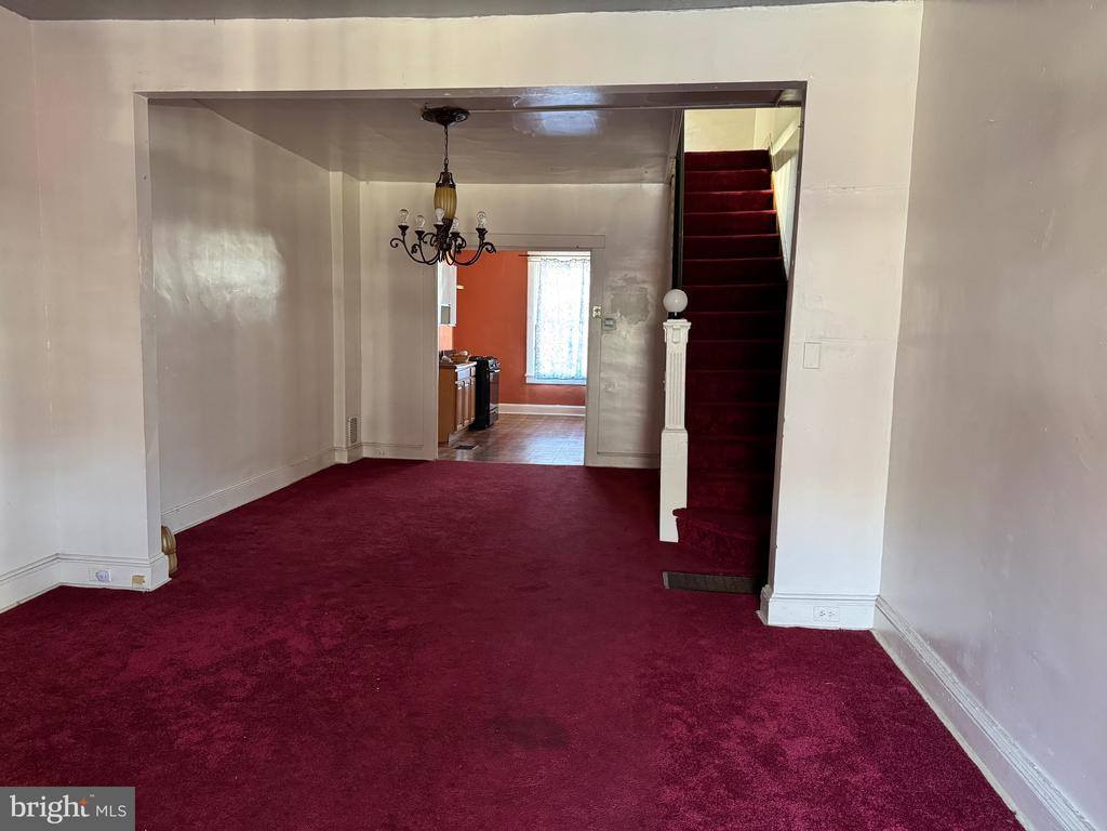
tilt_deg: -7.3
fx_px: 768
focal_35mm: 24
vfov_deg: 56.8
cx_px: 554
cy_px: 416
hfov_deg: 71.6
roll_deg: -1.7
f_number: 1.78
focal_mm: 6.76
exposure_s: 1/60
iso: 640
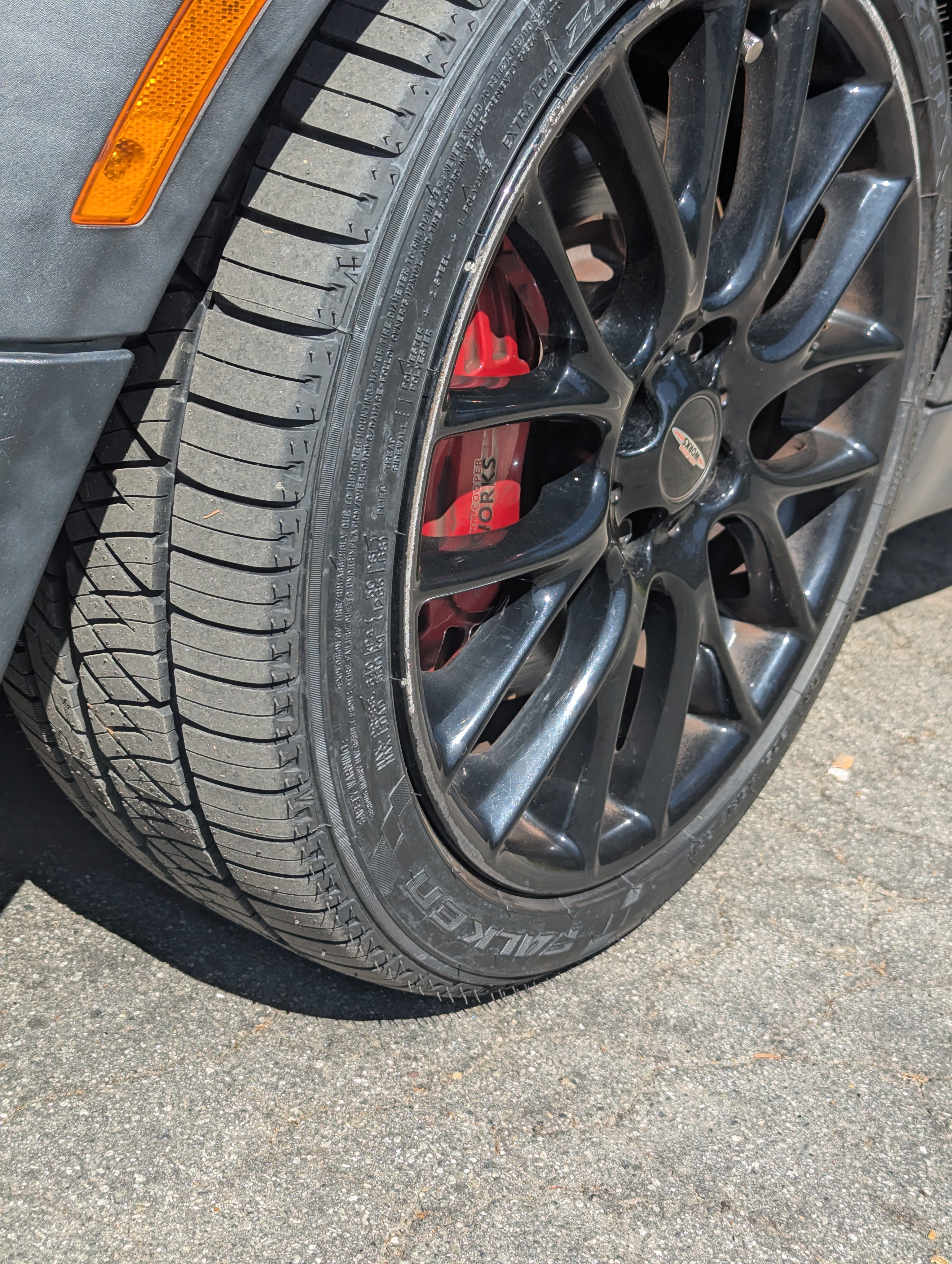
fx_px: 1756
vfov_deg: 39.6
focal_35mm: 48
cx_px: 476
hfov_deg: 30.3
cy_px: 632
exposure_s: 1/1520
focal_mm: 6.81
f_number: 1.85
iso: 46
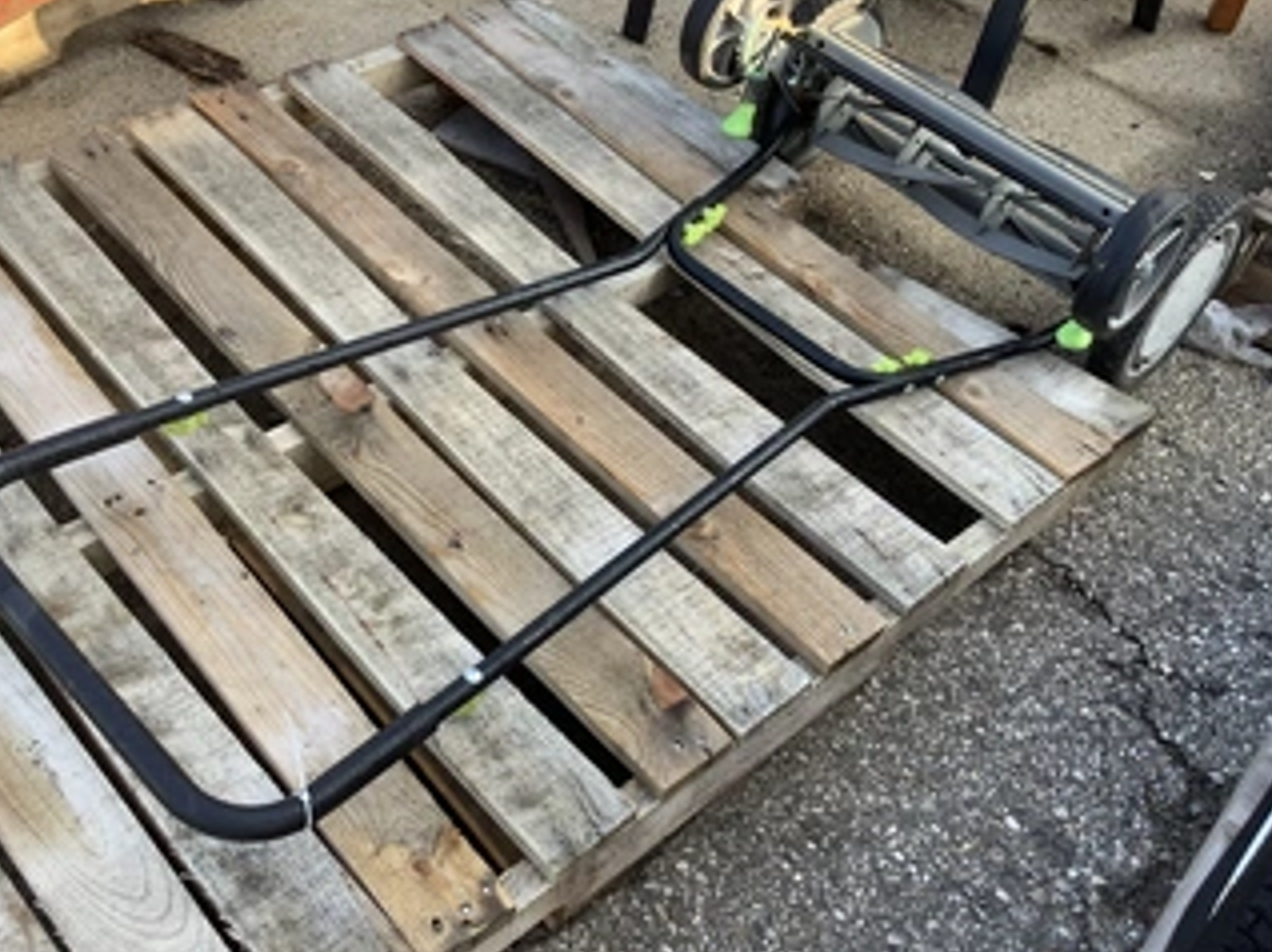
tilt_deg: -46.9
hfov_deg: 47.9
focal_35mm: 39
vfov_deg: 36.8
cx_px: 620
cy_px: 452
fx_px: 1432
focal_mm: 3.3
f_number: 2.4
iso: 32
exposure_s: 1/120
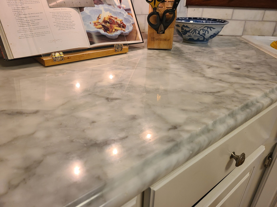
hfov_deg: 67.3
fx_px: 208
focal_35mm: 26
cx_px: 138
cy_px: 104
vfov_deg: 53.1
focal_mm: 5.4
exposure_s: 1/59
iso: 200
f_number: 1.8
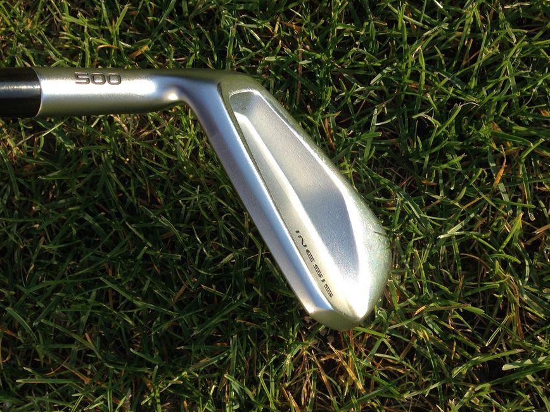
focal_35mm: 38
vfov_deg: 37.7
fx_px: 604
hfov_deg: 49.0
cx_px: 284
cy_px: 180
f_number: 2.4
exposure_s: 1/653
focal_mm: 4.12
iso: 50
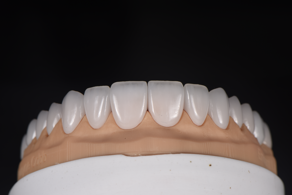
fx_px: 852
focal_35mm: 105
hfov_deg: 19.5
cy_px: 98
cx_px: 146
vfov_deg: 13.1
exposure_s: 1/200
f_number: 29
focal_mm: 105
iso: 200
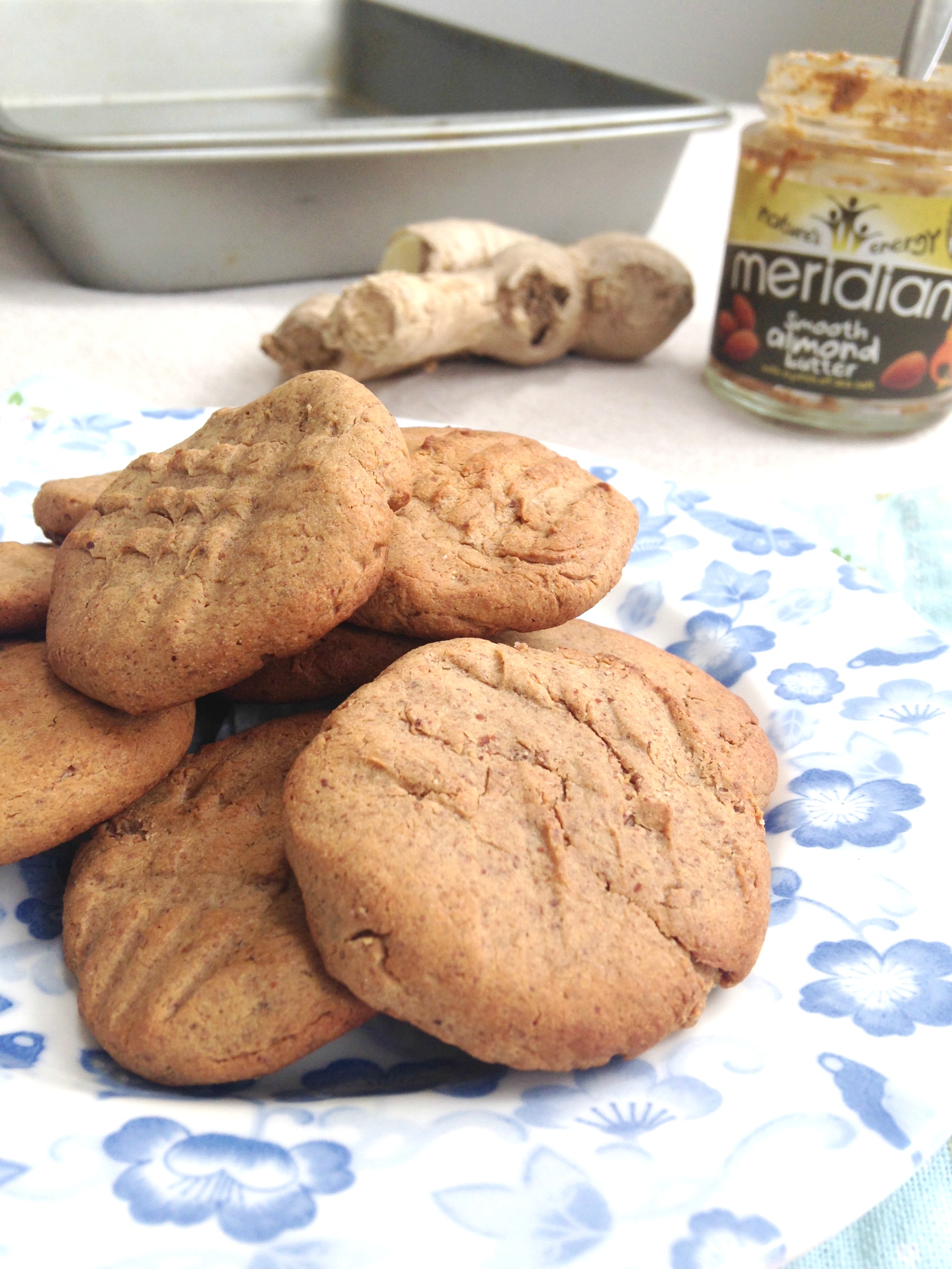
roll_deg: -5.3
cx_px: 476
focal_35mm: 33
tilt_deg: -32.1
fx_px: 1210
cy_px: 634
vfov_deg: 55.4
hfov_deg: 42.9
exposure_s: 1/40
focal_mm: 4.12
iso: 50
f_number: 2.4
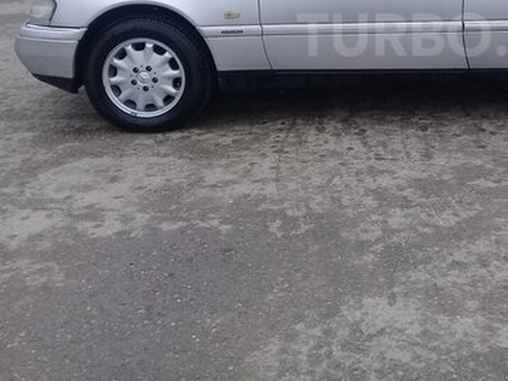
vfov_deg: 24.9
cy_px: 35
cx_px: 441
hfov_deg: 32.4
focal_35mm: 57
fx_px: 836
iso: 50
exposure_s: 1/370
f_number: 2.2
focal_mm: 3.3
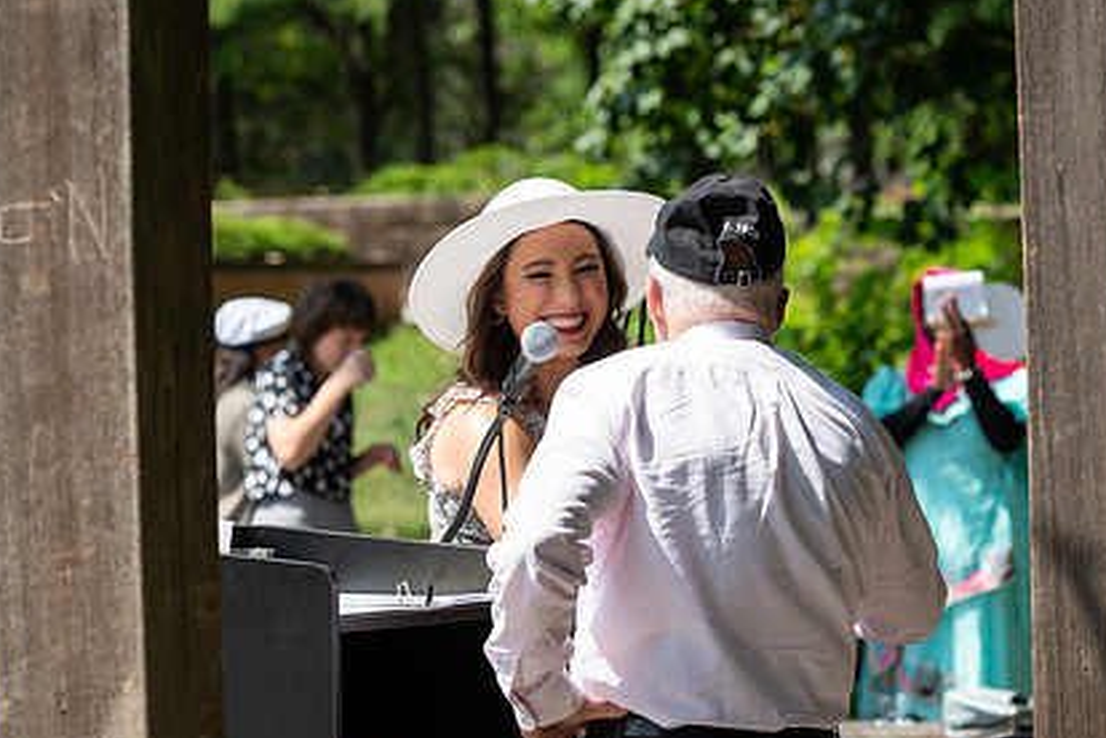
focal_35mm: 189
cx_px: 590
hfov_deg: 10.9
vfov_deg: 7.3
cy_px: 396
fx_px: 5806
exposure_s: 1/320
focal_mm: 135
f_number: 5.6
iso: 100
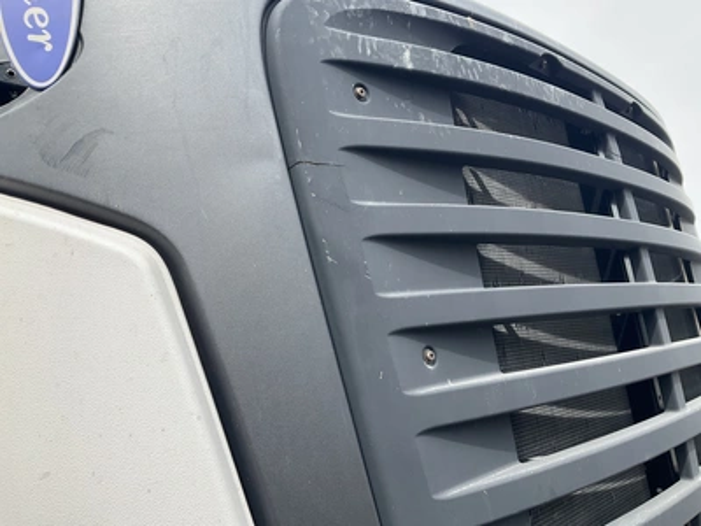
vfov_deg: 48.2
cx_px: 350
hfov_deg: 61.7
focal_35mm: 29
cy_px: 263
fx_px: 587
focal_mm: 3
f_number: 1.8
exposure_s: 1/568
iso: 25
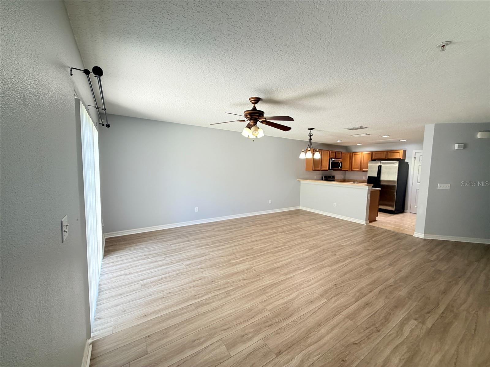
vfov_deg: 85.7
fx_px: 198
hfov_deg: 102.1
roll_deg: -0.6
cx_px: 245
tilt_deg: -4.8
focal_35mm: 14
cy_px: 184
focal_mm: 2.22
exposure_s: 1/60
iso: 250
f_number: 2.2
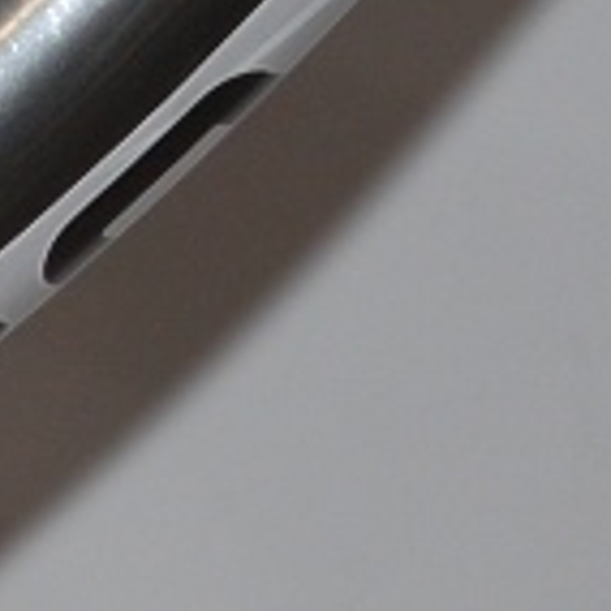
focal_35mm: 504
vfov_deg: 3.5
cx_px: -1015
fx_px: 10066
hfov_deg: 3.4
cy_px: 1185
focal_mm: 55
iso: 400
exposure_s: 1/60
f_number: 5.6
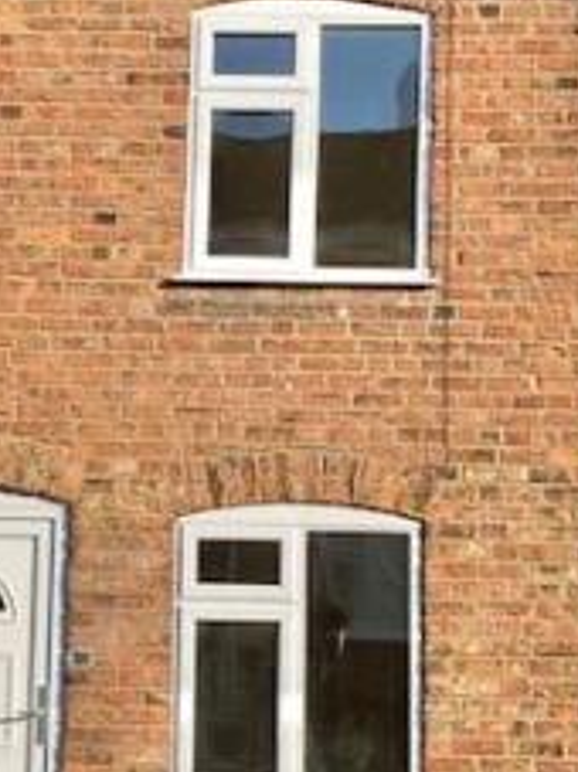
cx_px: 202
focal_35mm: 72
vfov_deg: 27.0
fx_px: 1604
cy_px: 430
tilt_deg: +6.1
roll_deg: -1.7
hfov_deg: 20.4
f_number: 1.8
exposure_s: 1/2183
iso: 20
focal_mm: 3.99
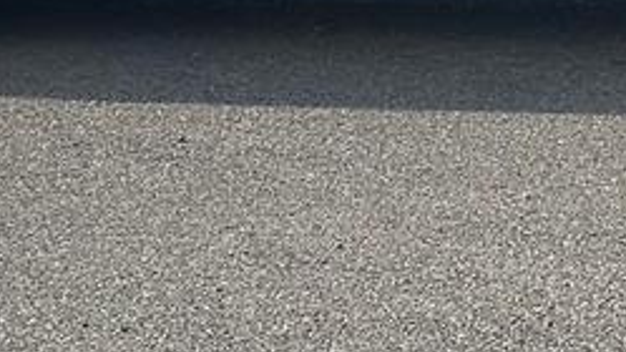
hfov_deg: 8.0
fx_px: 4465
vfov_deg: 4.4
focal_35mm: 269
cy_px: -551
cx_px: 495
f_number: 1.78
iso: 100
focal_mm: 6.86
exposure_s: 1/9804
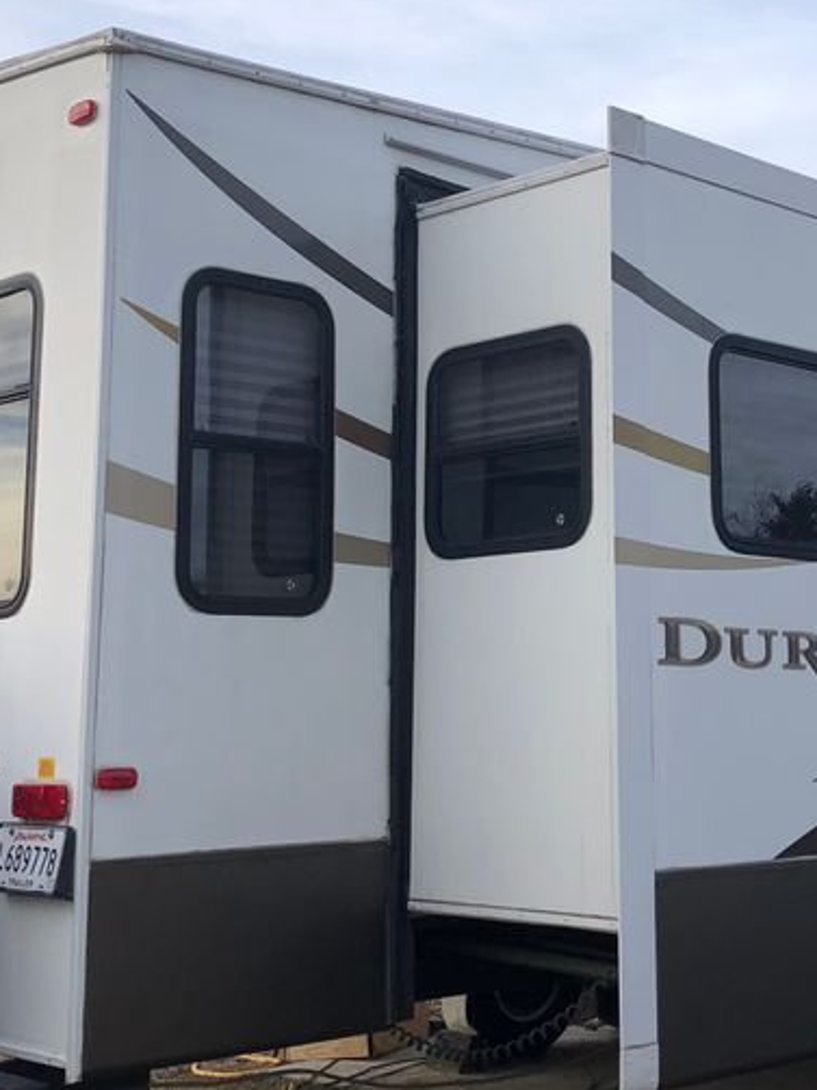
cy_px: 436
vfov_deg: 33.7
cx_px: 581
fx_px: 1794
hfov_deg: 25.4
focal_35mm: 57
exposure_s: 1/1473
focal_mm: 3.99
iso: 20
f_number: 1.8
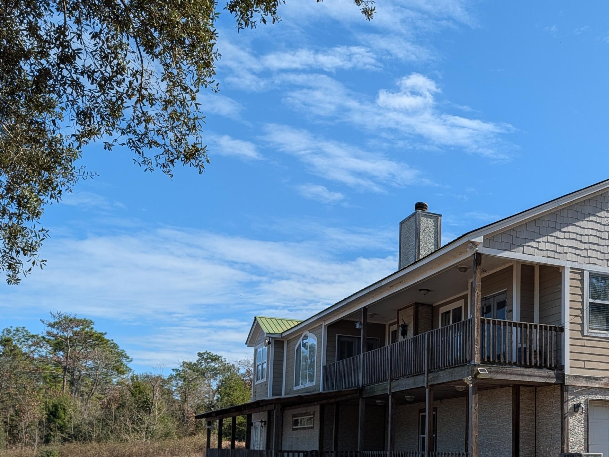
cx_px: 459
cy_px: 369
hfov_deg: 44.2
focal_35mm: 41
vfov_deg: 34.0
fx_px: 721
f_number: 1.68
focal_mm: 6.9
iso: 21
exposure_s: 1/1095
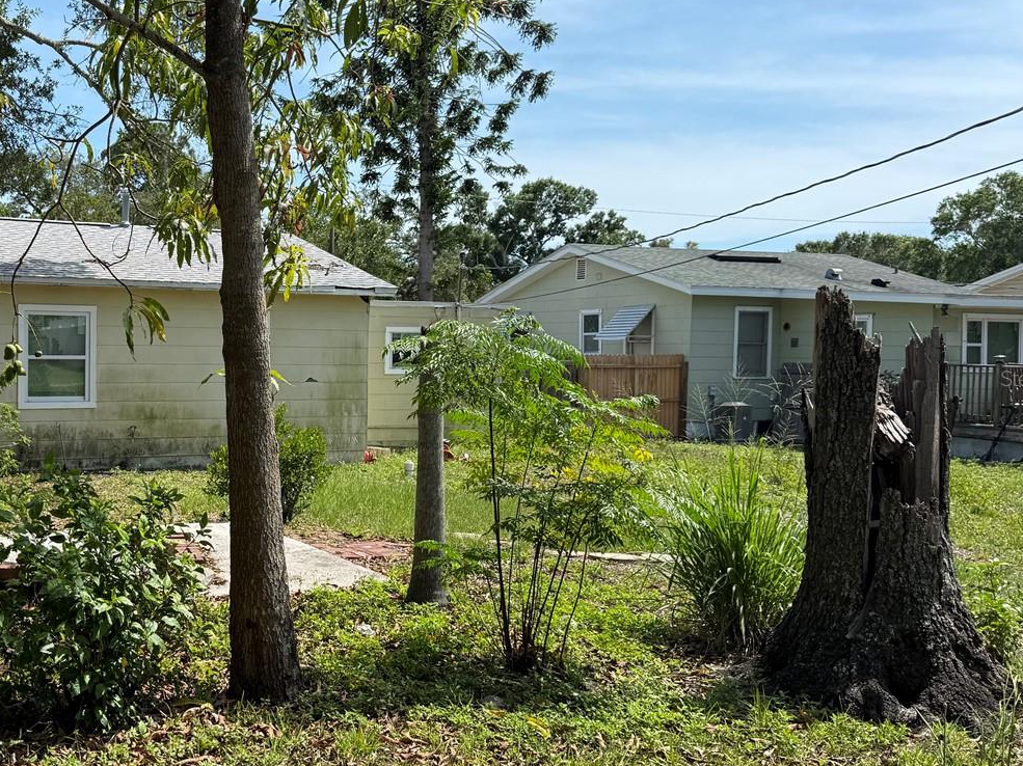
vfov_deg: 36.8
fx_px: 1152
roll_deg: -1.0
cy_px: 378
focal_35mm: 39
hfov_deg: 46.3
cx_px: 268
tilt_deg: -1.1
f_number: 1.78
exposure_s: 1/3425
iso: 80
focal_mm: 6.76
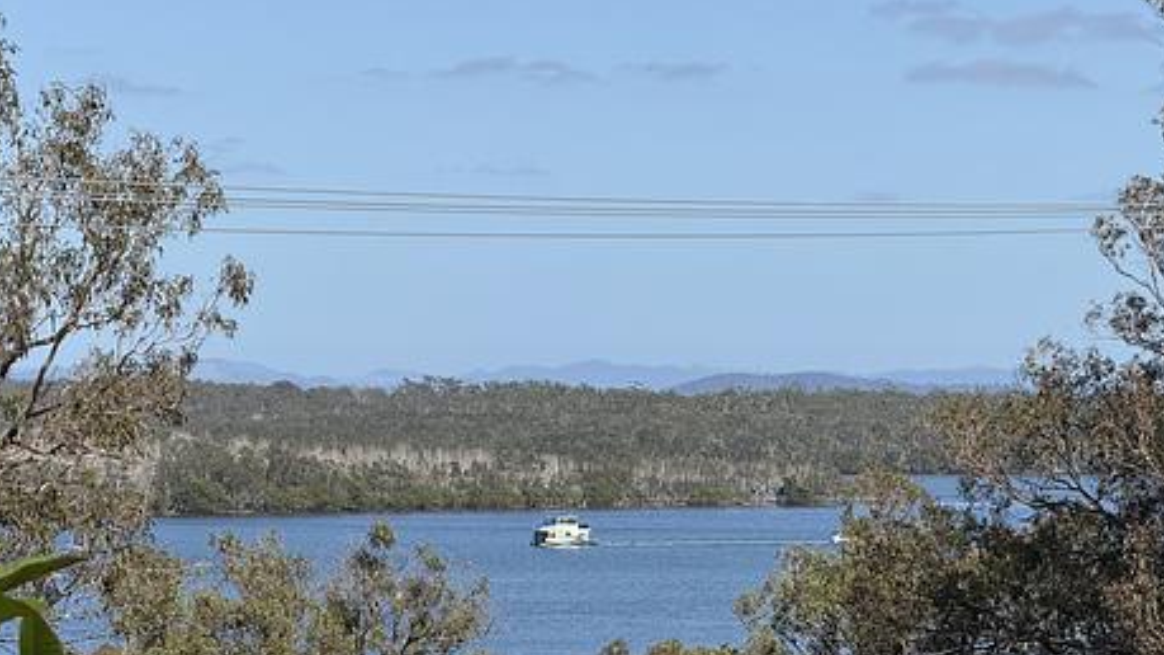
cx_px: 424
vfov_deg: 6.8
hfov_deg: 12.2
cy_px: 501
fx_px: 5462
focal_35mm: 177
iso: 50
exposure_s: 1/1866
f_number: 2.8
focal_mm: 15.66
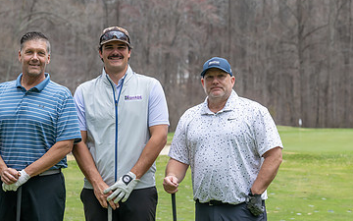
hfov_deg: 12.3
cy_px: 173
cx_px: 115
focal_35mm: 170
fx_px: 1635
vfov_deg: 7.7
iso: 280
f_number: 5
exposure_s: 1/500
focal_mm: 83
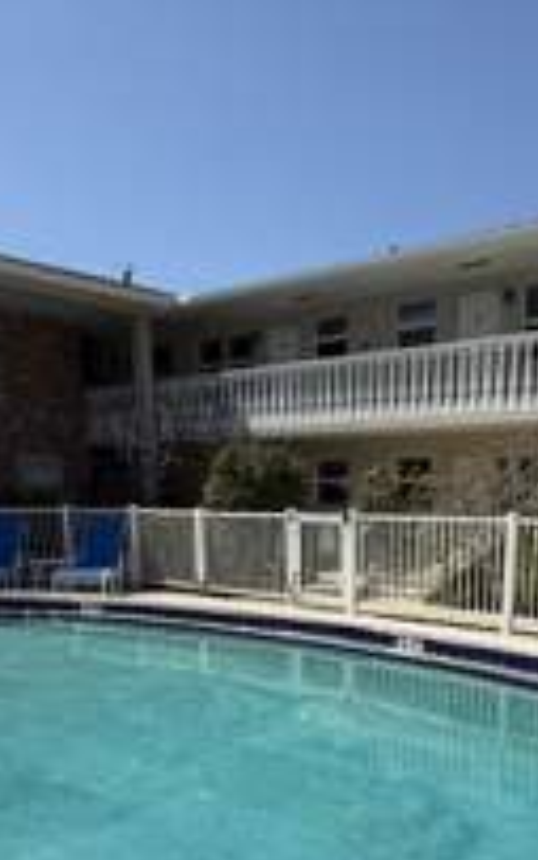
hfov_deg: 35.9
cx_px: 369
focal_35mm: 35
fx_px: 821
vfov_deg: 51.9
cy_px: 684
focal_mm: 2.22
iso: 50
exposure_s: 1/2976
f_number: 2.2
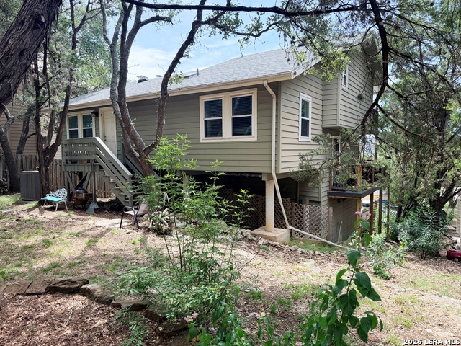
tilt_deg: -3.9
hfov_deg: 71.6
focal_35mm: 24
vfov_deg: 56.8
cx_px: 230
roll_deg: +0.4
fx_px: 320
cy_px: 173
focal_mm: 6.76
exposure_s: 1/1122
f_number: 1.78
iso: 100
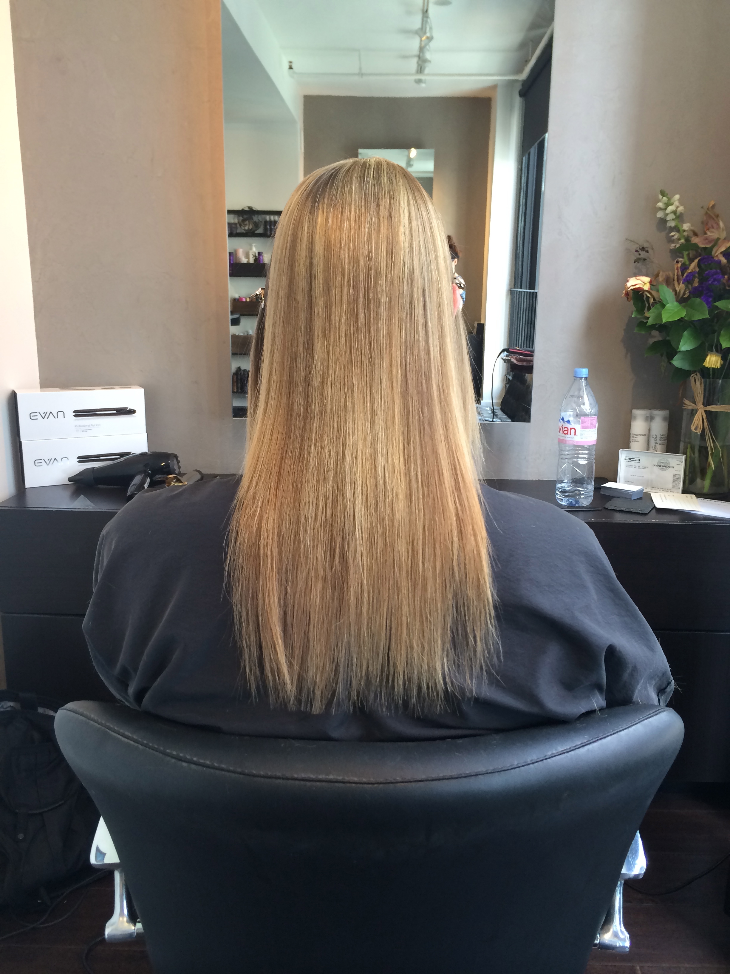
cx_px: 365
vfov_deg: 60.0
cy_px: 487
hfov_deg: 46.8
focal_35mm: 30
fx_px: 844
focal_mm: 4.12
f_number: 2.2
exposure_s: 1/30
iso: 40
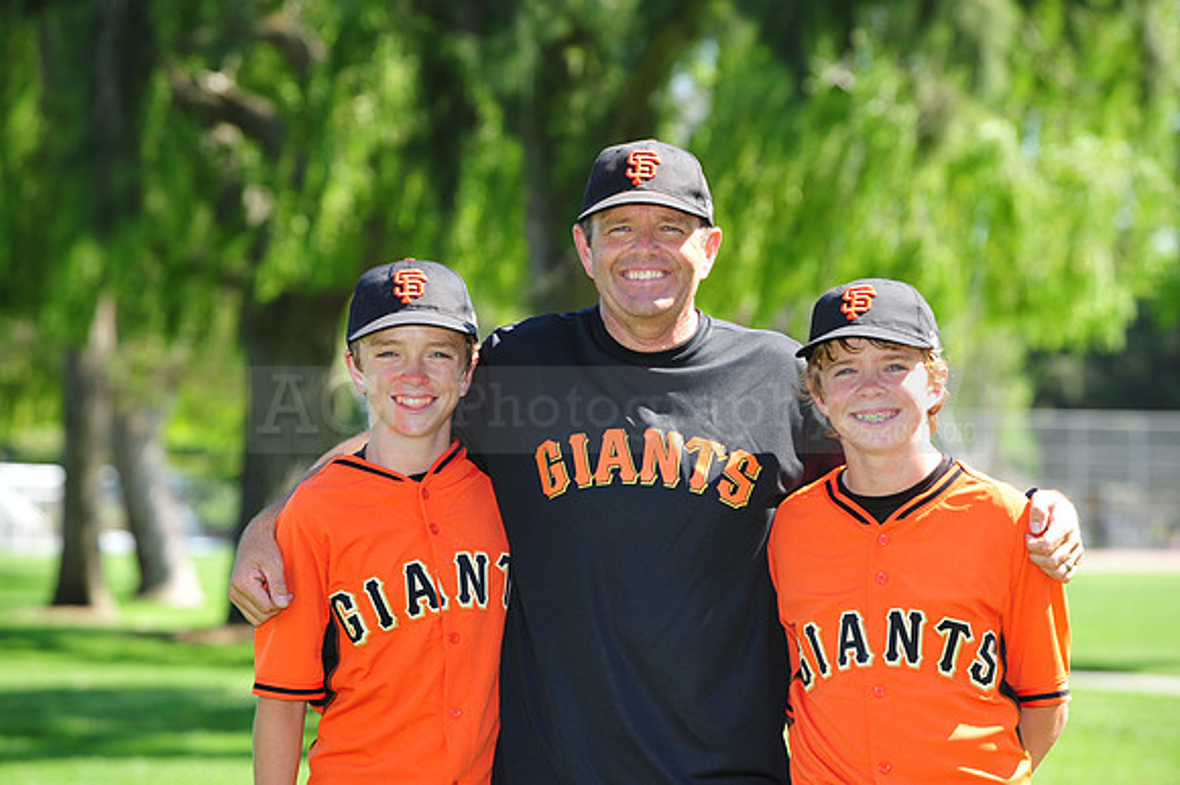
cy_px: 392
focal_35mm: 155
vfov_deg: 8.8
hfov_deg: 13.3
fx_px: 5077
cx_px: 590
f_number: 6.3
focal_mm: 155
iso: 200
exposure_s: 1/200
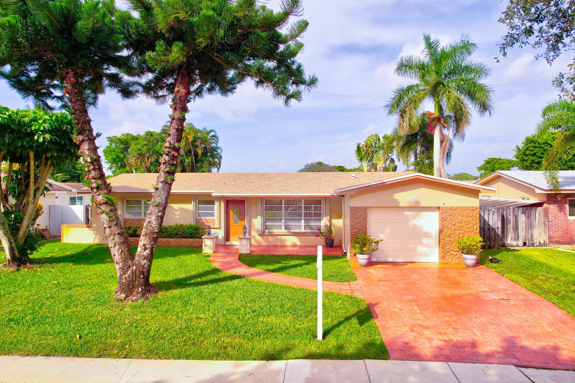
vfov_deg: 53.1
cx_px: 278
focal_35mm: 24
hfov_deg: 73.7
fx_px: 383
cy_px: 178
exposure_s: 1/1600
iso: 100
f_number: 2.8
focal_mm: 8.4
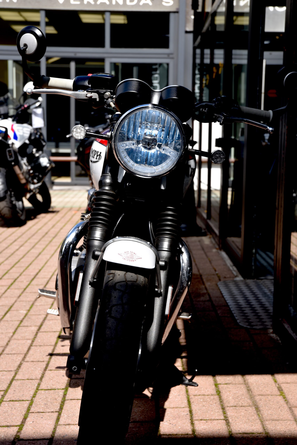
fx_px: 766
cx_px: 148
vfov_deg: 32.4
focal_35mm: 62
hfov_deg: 21.9
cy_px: 222
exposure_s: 1/200
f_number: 7.1
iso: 100
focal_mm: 62
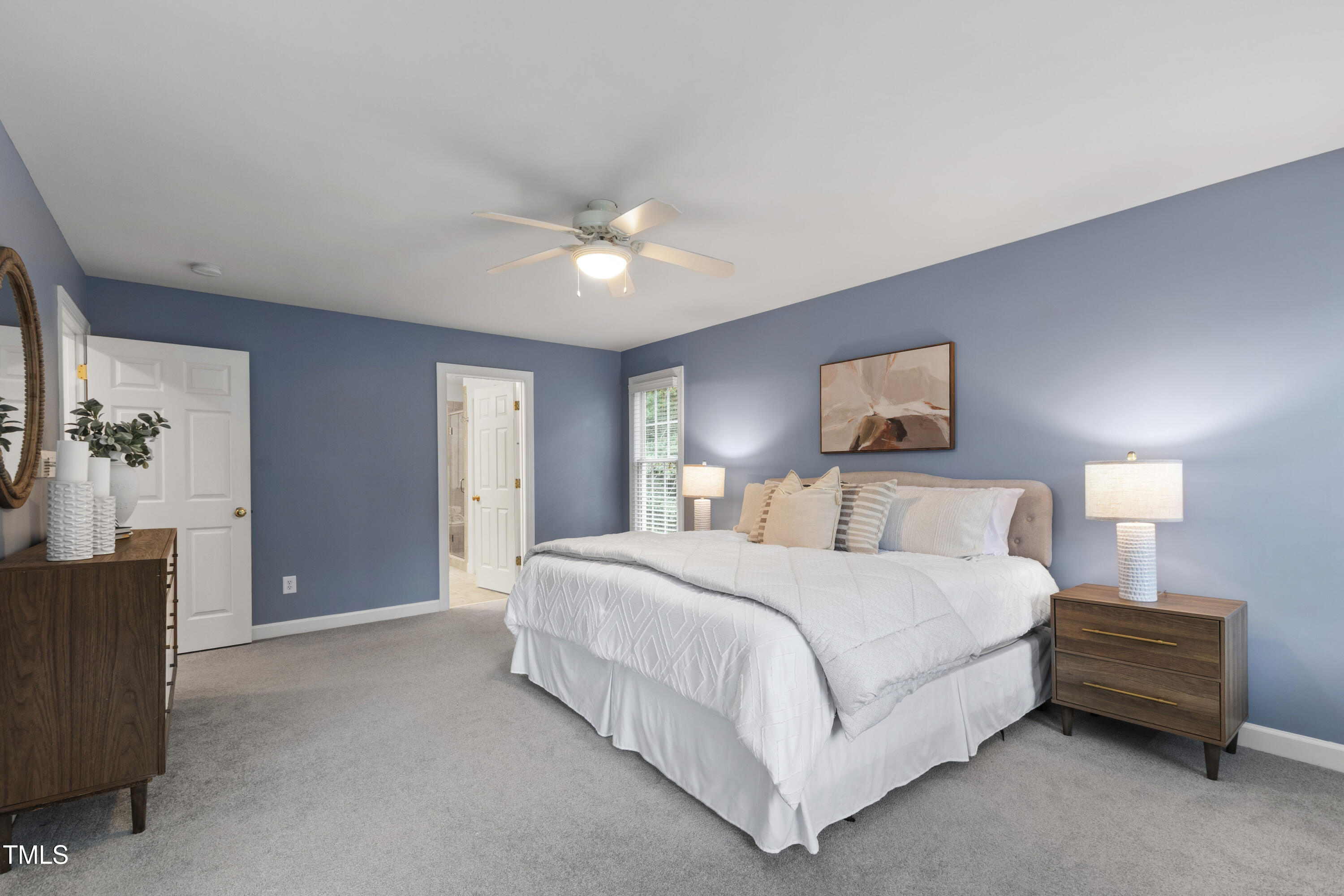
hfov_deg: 100.4
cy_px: 448
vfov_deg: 77.3
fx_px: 560
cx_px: 672
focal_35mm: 15
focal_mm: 10
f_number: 9
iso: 100
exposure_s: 1
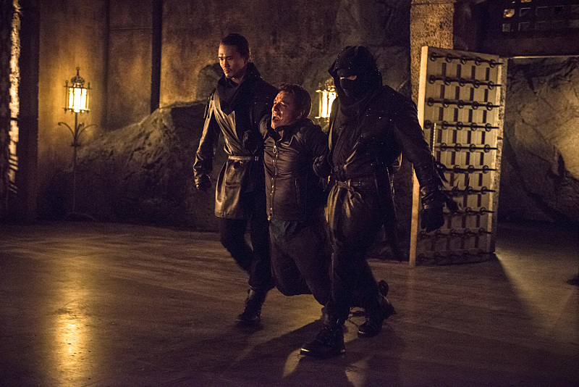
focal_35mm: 55
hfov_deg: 36.2
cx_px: 290
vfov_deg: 24.6
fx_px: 885
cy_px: 194
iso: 8063
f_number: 2.8
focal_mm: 55
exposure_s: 1/80
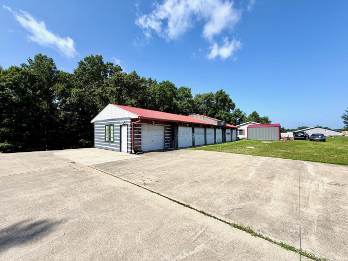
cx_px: 174
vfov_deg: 85.7
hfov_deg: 102.1
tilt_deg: +0.1
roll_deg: +0.3
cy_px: 130
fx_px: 141
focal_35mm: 14
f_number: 2.2
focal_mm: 2.22
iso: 20
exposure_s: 1/955
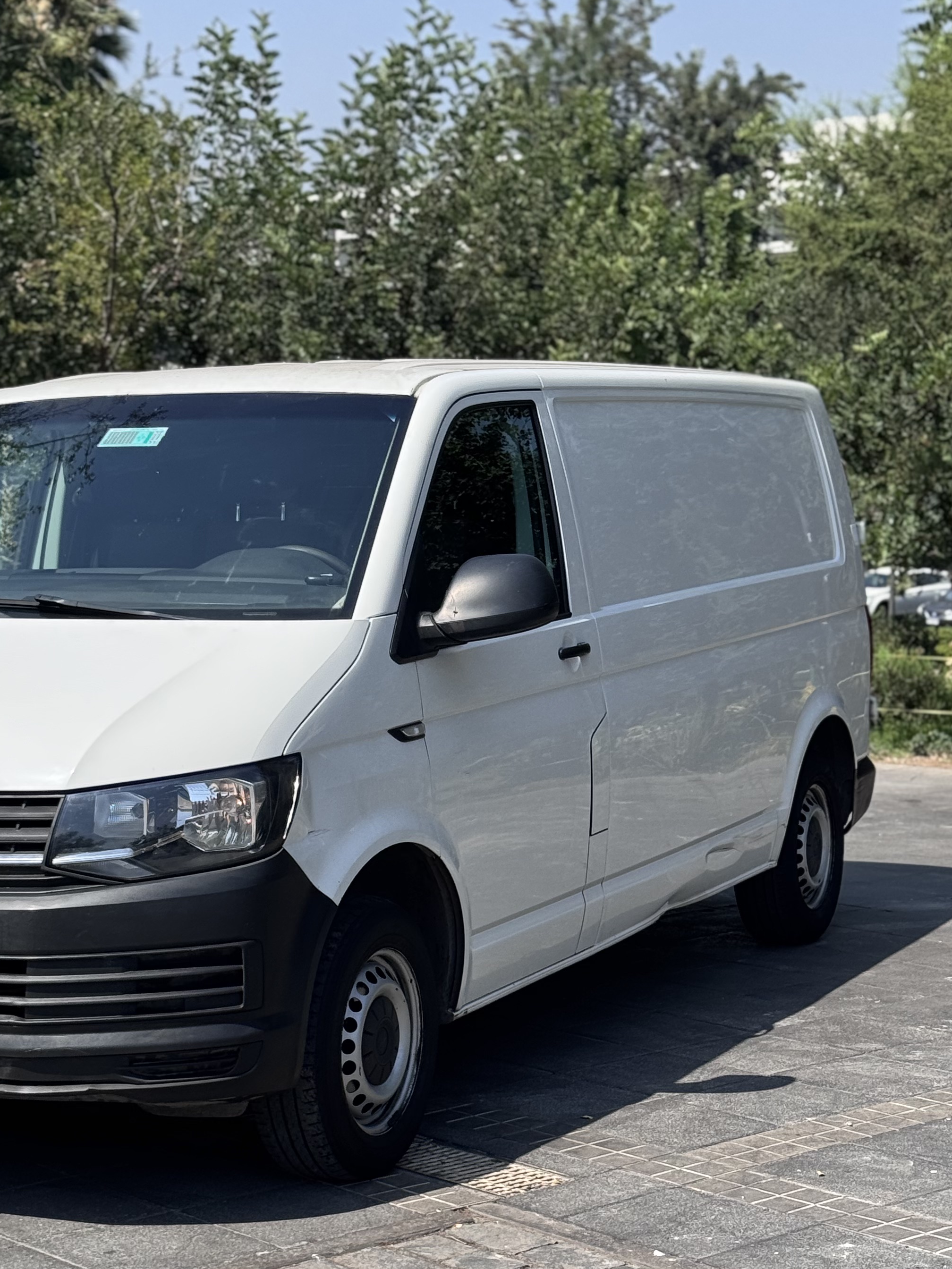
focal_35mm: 72
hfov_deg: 20.3
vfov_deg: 26.9
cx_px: 291
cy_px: 829
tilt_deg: -8.2
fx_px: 2640
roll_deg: -0.8
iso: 64
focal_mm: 6.76
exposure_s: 1/3817
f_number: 1.78
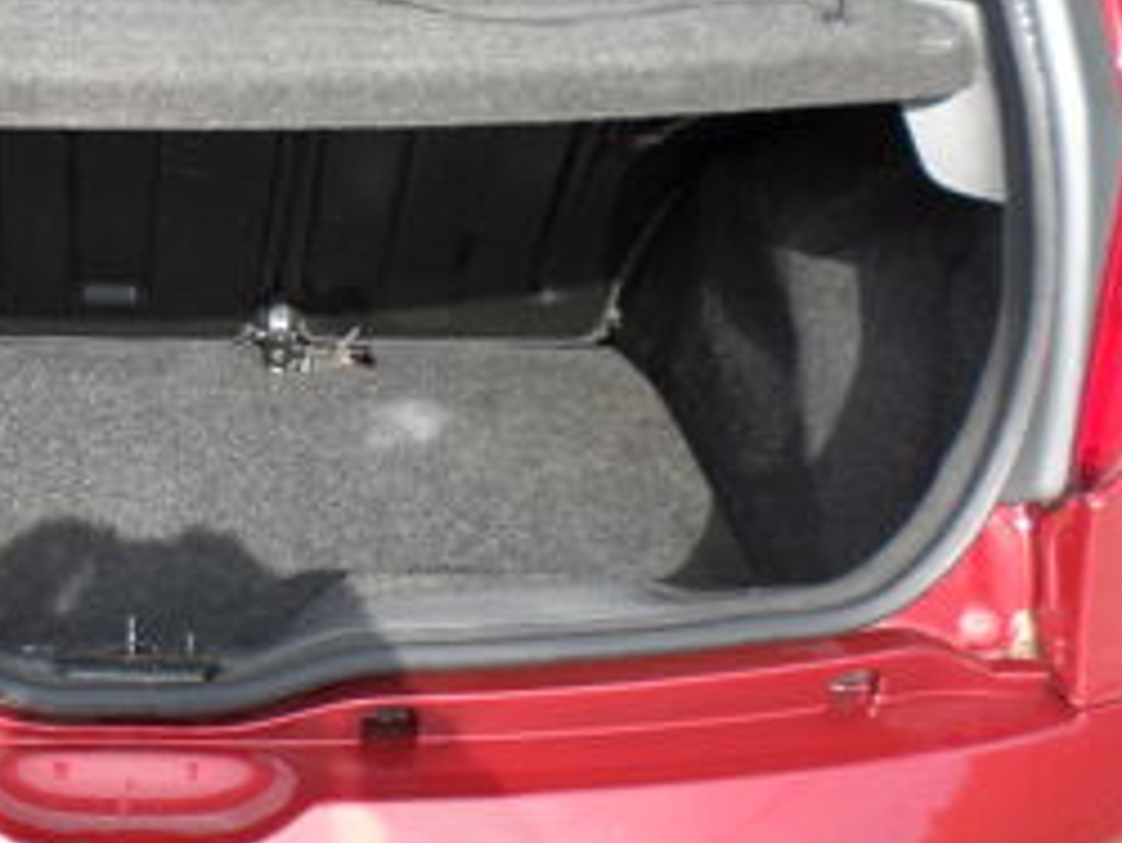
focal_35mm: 48
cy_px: 126
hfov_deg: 36.8
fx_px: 1557
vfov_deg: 29.4
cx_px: 90
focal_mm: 4.5
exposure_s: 1/350
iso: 80
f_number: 2.5
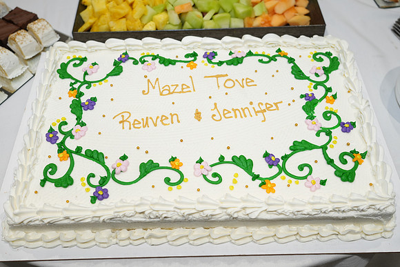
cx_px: 200
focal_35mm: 35
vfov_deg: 37.9
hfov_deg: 54.4
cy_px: 134
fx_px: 389
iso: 640
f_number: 4.5
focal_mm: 35
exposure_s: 1/100
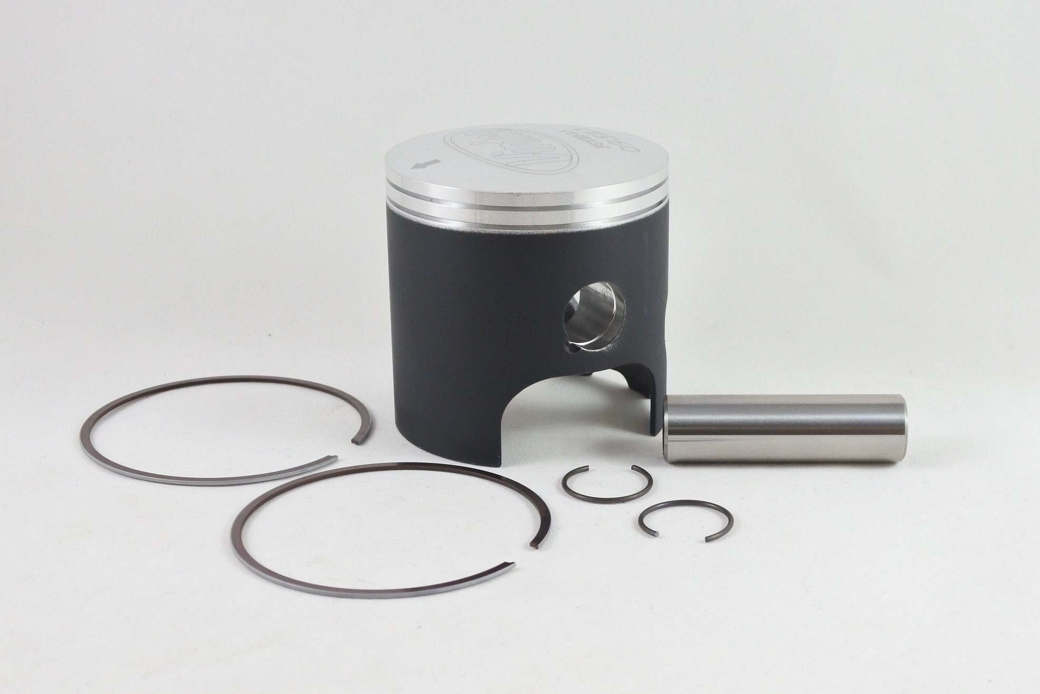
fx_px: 1213
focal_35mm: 42
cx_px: 520
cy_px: 347
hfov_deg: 46.4
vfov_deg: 31.9
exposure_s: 1/125
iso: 500
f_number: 4.2
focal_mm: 15.7
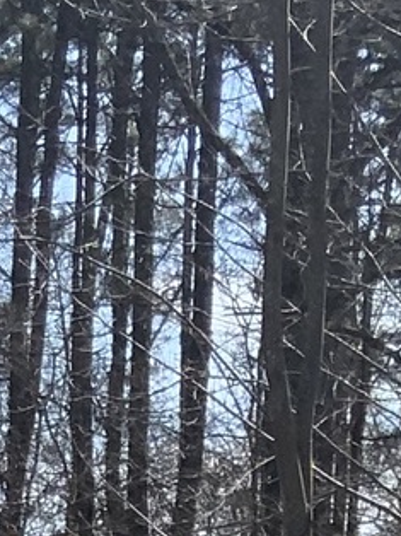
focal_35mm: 213
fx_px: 3294
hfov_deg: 7.0
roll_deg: -1.8
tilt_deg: -12.8
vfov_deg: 7.9
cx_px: 189
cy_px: 1680
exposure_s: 1/1168
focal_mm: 3
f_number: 1.8
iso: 16
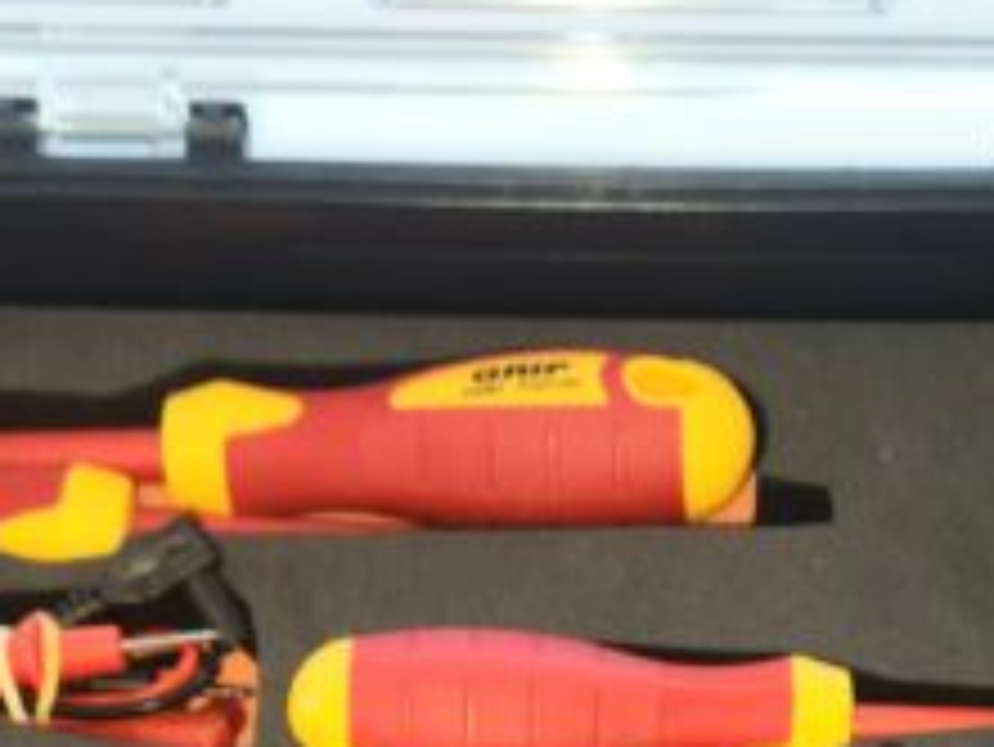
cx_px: 648
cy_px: 1202
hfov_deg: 24.3
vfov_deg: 16.4
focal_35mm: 80
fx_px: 2298
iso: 25
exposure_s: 1/50
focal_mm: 5.4
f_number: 1.8
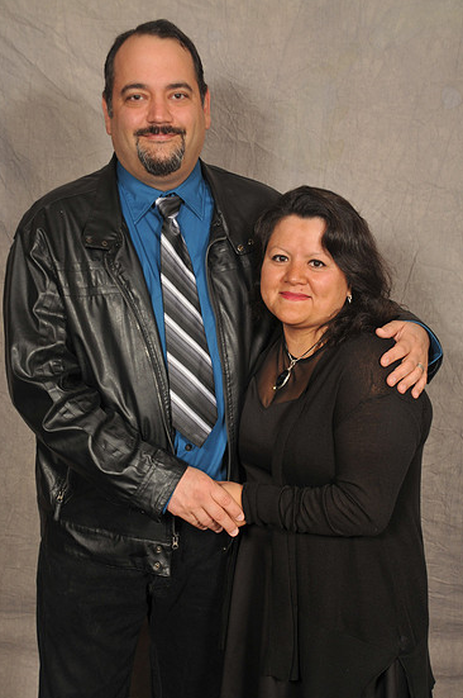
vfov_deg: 33.4
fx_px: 1160
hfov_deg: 22.6
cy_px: 365
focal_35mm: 60
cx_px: 238
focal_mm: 38
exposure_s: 1/125
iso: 200
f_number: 5.6
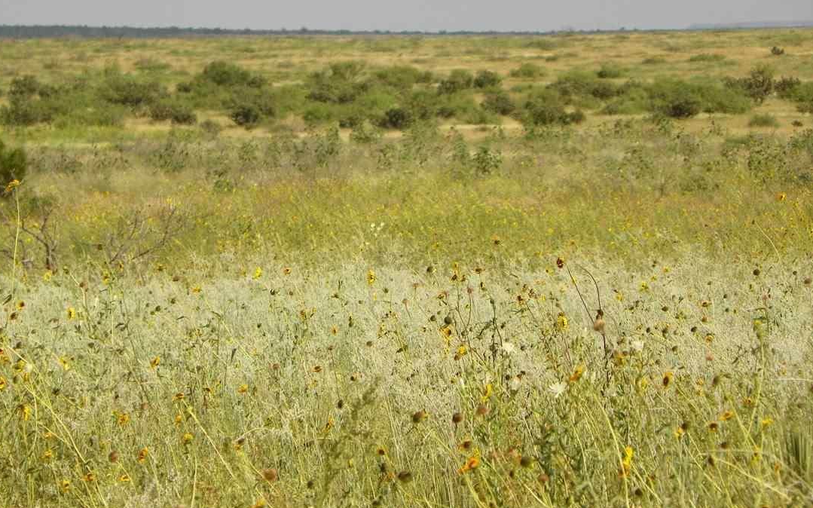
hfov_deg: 6.5
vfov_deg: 4.1
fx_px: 7178
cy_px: 240
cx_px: 388
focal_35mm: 324
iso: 64
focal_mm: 45.8
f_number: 4.5
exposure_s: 1/800
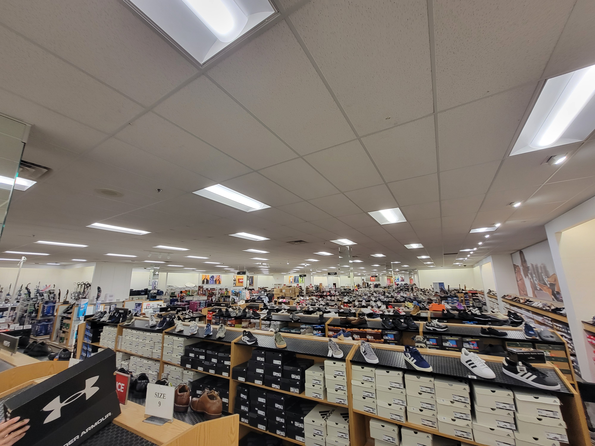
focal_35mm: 13
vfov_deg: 89.9
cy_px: 223
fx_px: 223
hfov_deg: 106.2
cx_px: 298
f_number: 2.2
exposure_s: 1/60
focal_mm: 2.2
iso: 125
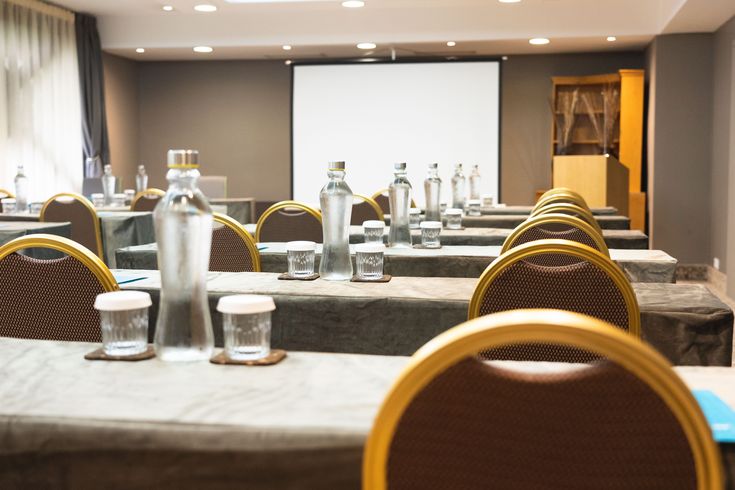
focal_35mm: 48
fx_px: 980
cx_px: 368
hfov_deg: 41.1
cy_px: 245
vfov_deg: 28.1
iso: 4000
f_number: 4
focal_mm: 48
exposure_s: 1/125
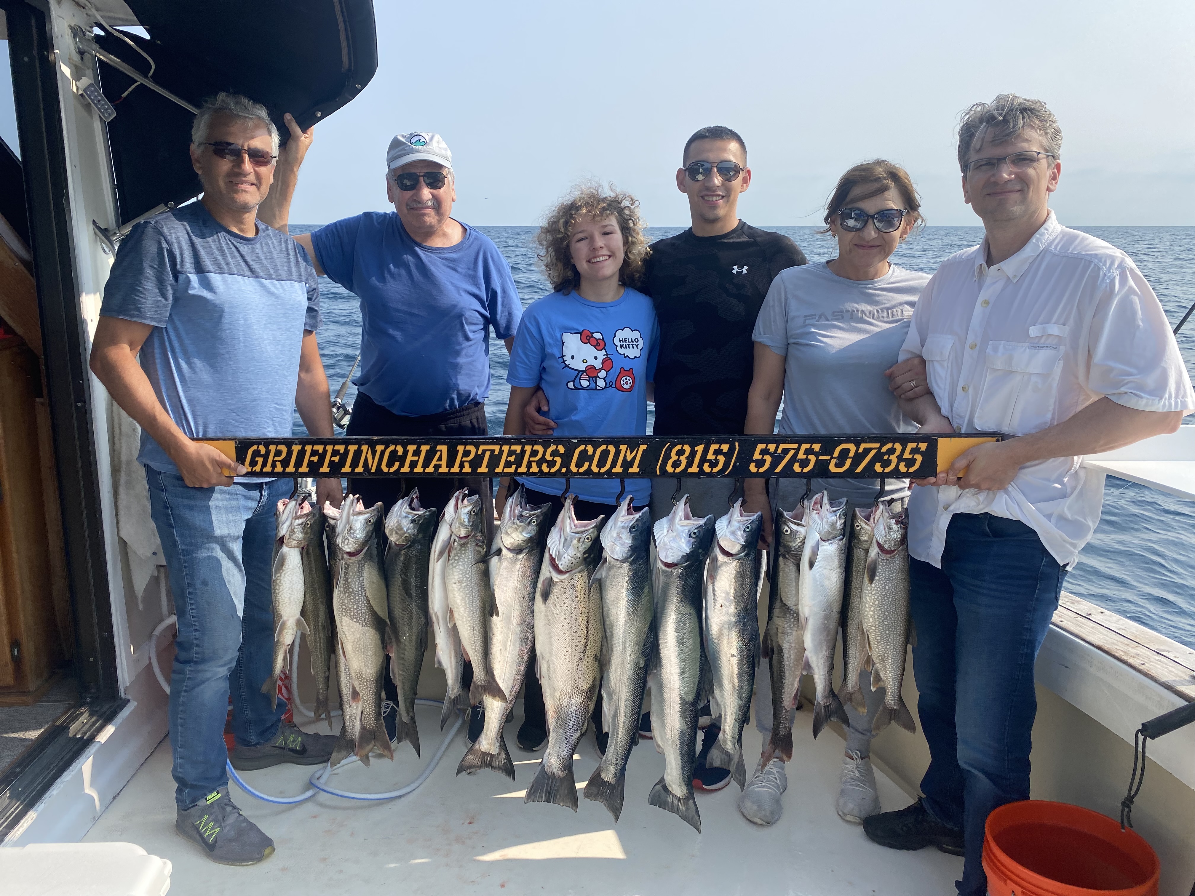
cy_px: 448
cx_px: 598
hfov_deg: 67.3
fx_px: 898
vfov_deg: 53.1
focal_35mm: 26
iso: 32
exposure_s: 1/2358
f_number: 1.8
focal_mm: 4.25
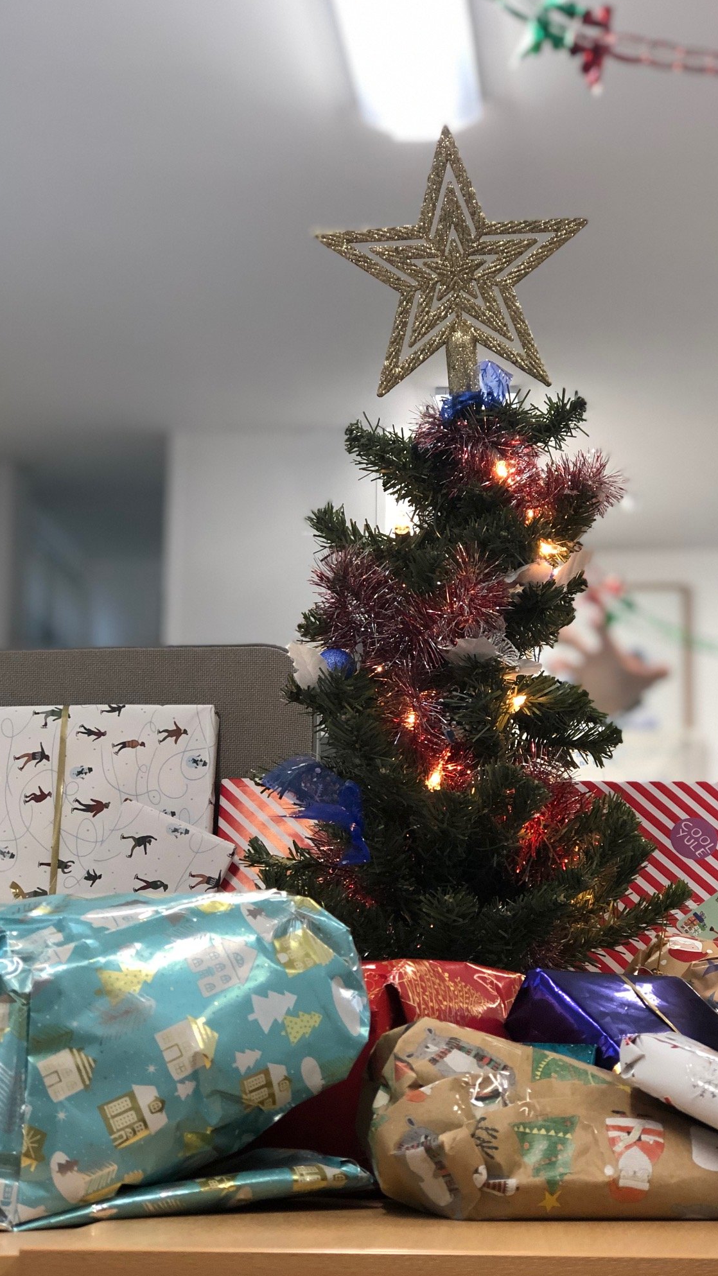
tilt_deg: +11.7
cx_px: 430
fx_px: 2132
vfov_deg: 33.3
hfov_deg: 19.1
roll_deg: -0.2
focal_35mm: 63
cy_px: 641
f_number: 2.8
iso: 100
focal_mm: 6.6
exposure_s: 1/33
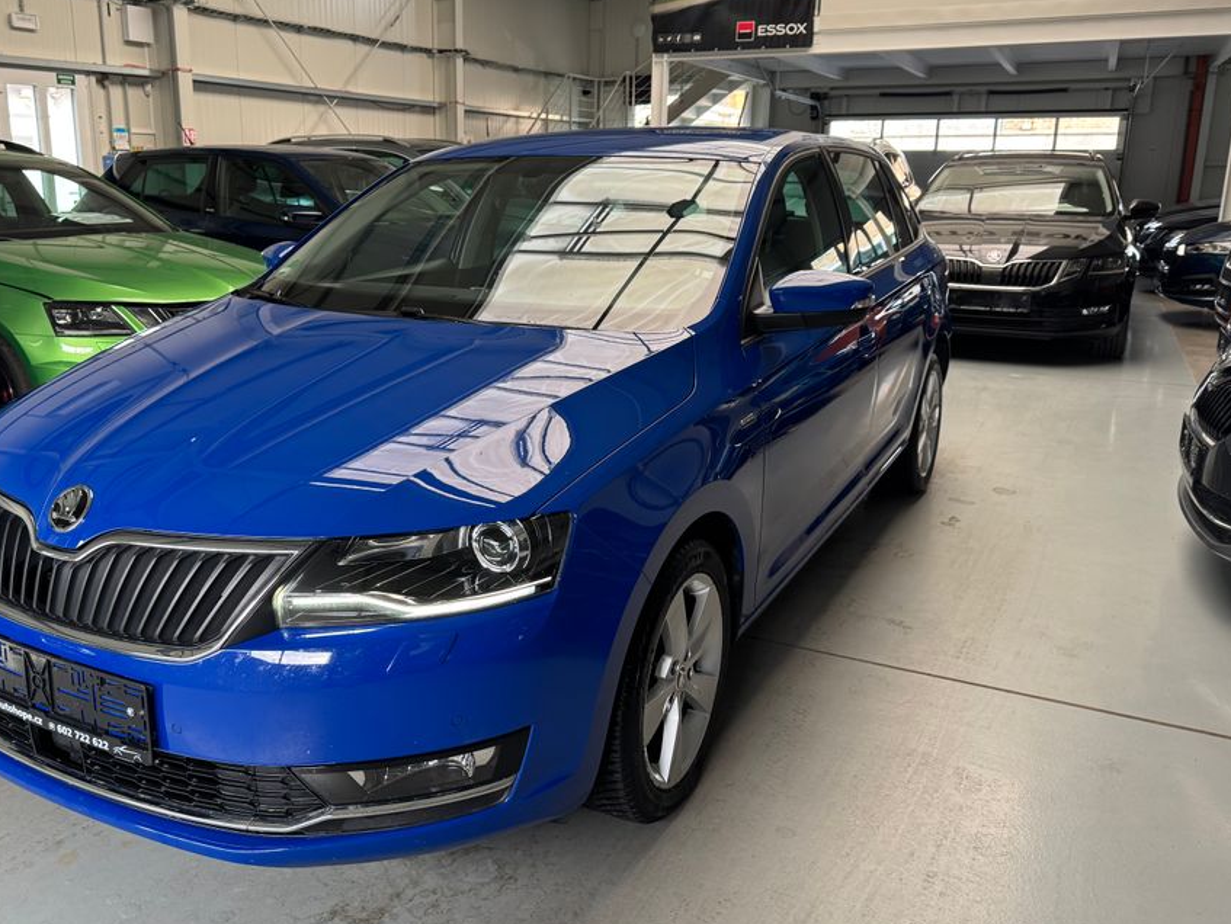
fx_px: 1032
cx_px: 542
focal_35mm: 29
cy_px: 431
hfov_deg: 61.5
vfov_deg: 48.2
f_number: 1.78
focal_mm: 6.76
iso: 160
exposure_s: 1/121
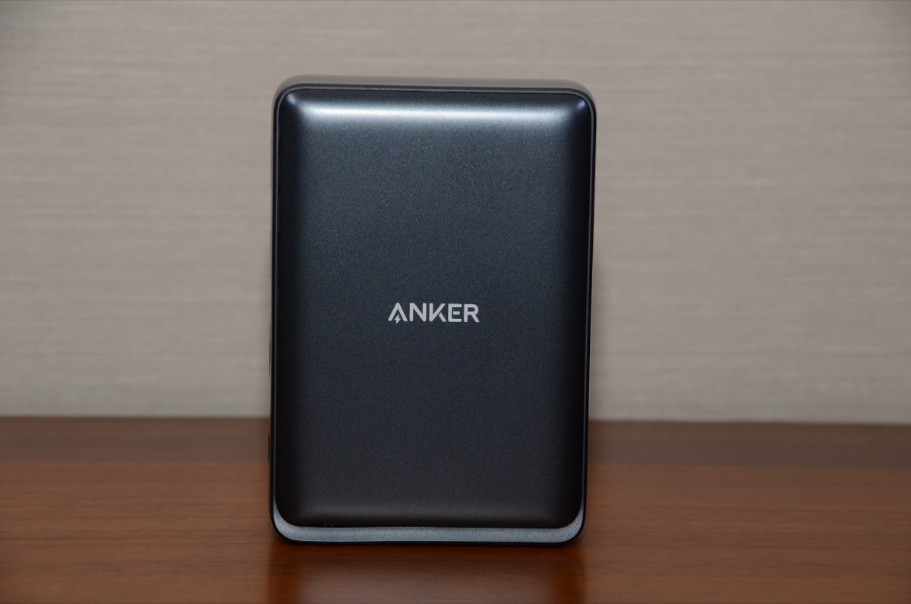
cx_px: 456
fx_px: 3220
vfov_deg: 10.7
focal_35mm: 128
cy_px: 302
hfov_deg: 16.1
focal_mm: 85
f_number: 8
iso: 400
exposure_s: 1/125
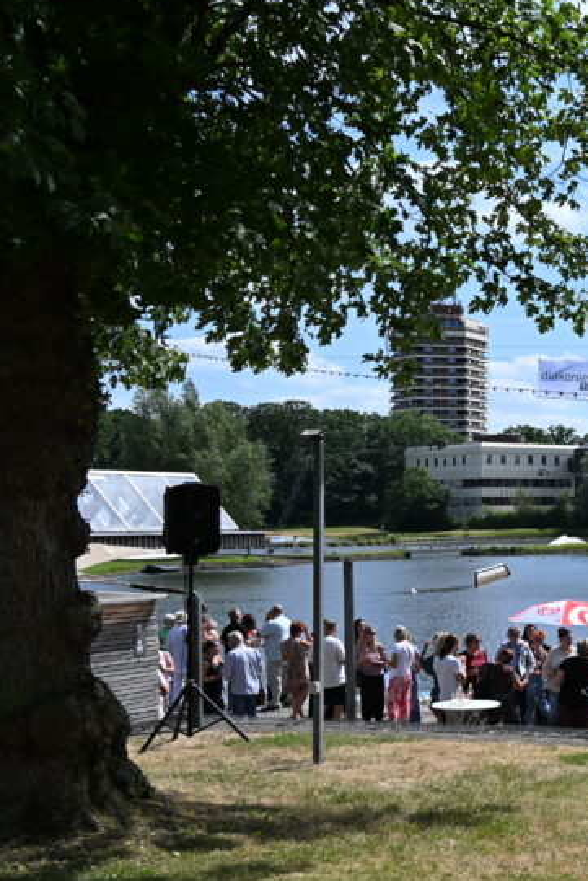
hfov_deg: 21.8
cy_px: 510
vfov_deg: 35.6
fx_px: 1368
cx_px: 769
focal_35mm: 56
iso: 100
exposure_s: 1/400
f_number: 7.1
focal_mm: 21
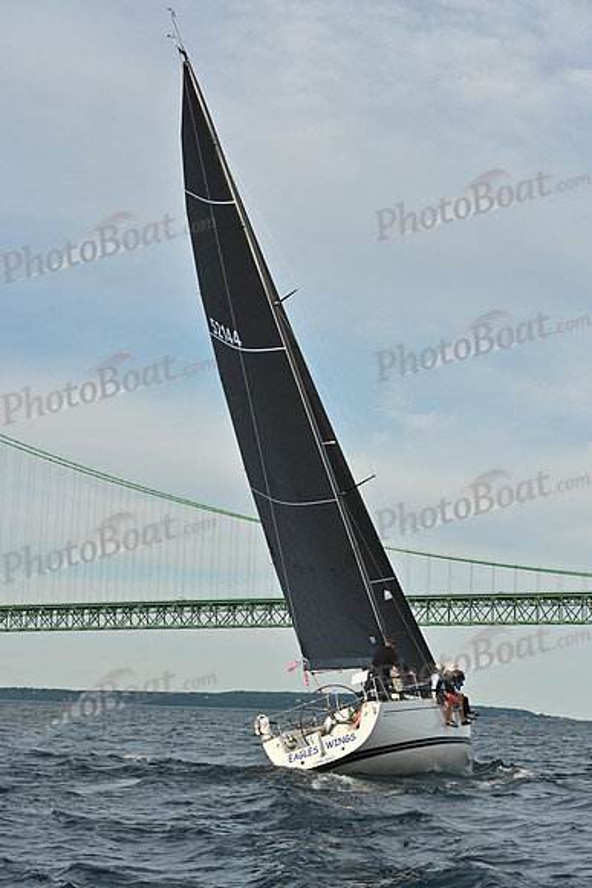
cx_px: 296
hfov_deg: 19.5
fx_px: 1726
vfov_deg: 28.8
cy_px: 444
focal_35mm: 70
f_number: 7.1
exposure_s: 1/1000
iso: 320
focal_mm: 70
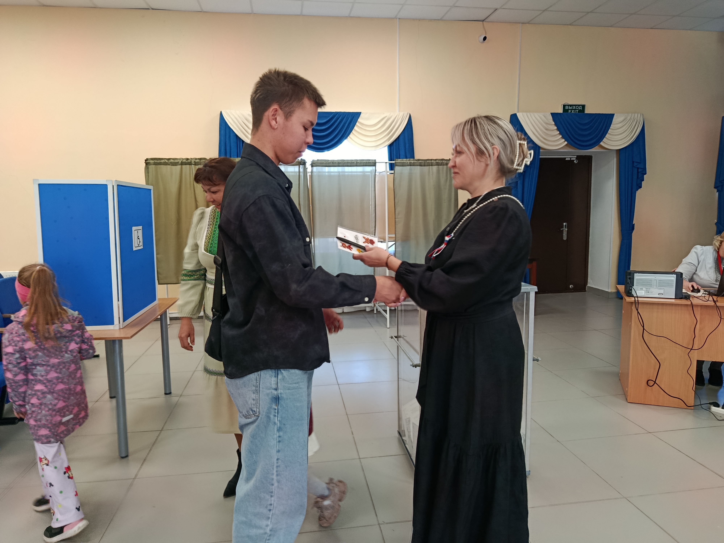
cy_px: 272
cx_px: 362
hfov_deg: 71.6
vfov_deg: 56.8
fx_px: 502
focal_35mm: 24
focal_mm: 5.24
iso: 874
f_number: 1.7
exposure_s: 1/100
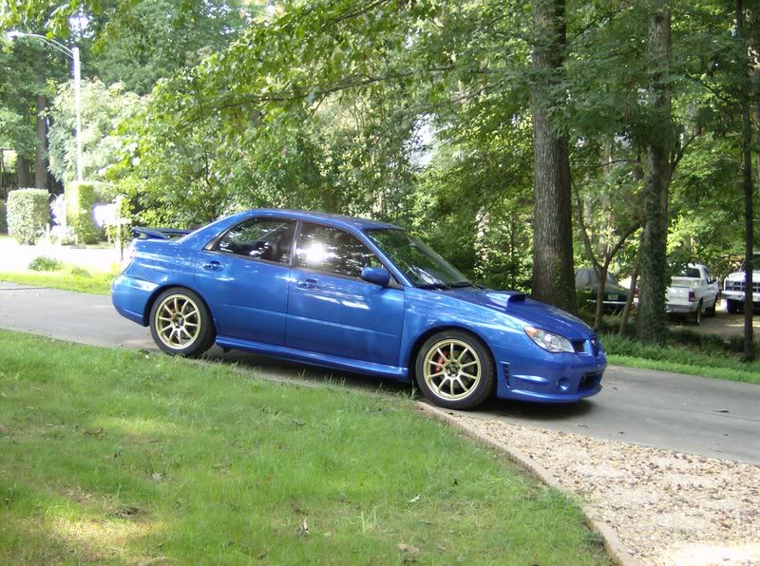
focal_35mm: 46
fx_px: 1008
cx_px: 380
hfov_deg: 41.3
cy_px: 283
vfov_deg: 31.4
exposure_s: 1/79.1
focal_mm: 7.7
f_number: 3.1
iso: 123
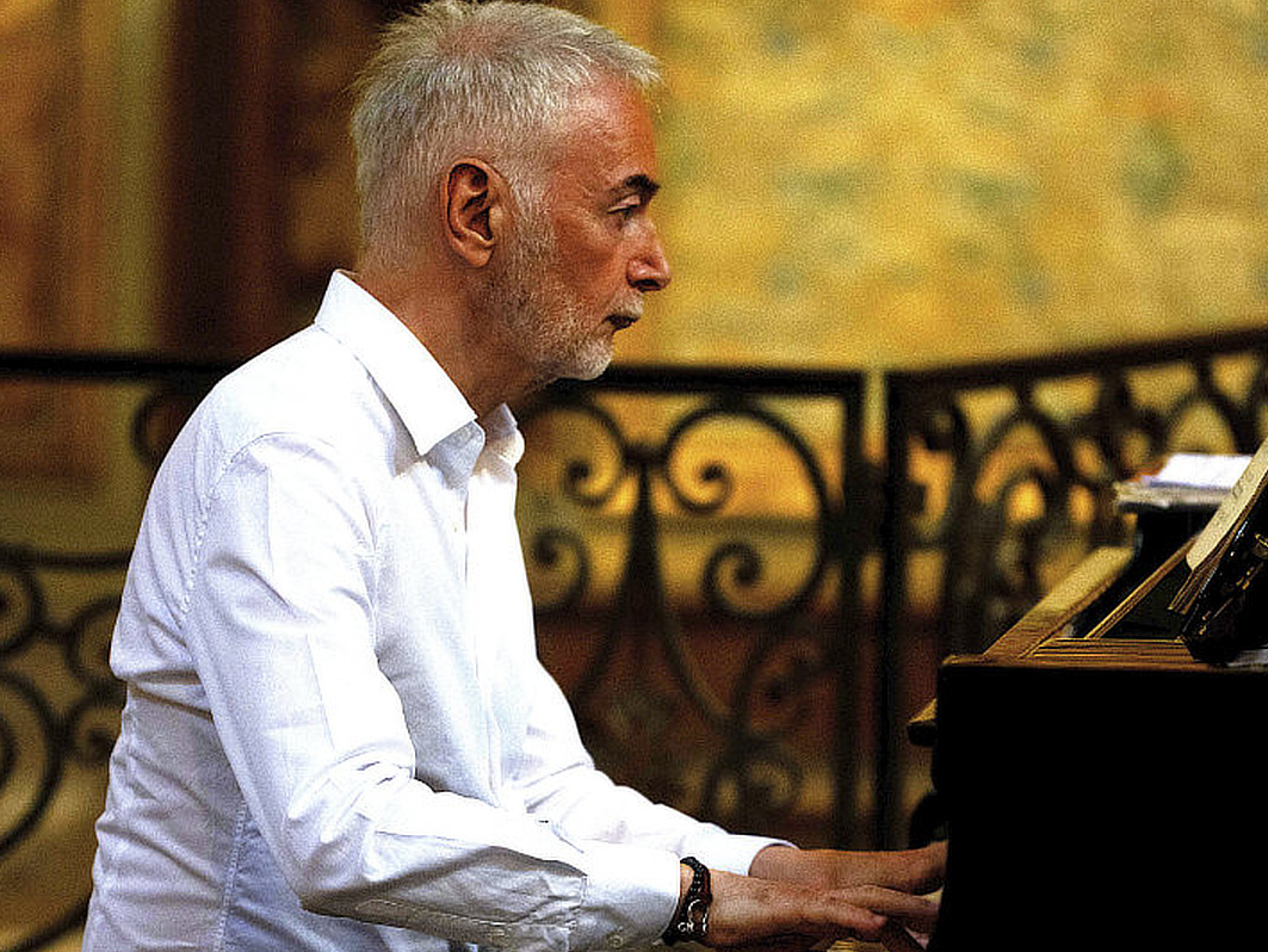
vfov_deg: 6.9
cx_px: 694
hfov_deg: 9.1
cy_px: 476
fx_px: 7952
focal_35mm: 217
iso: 1600
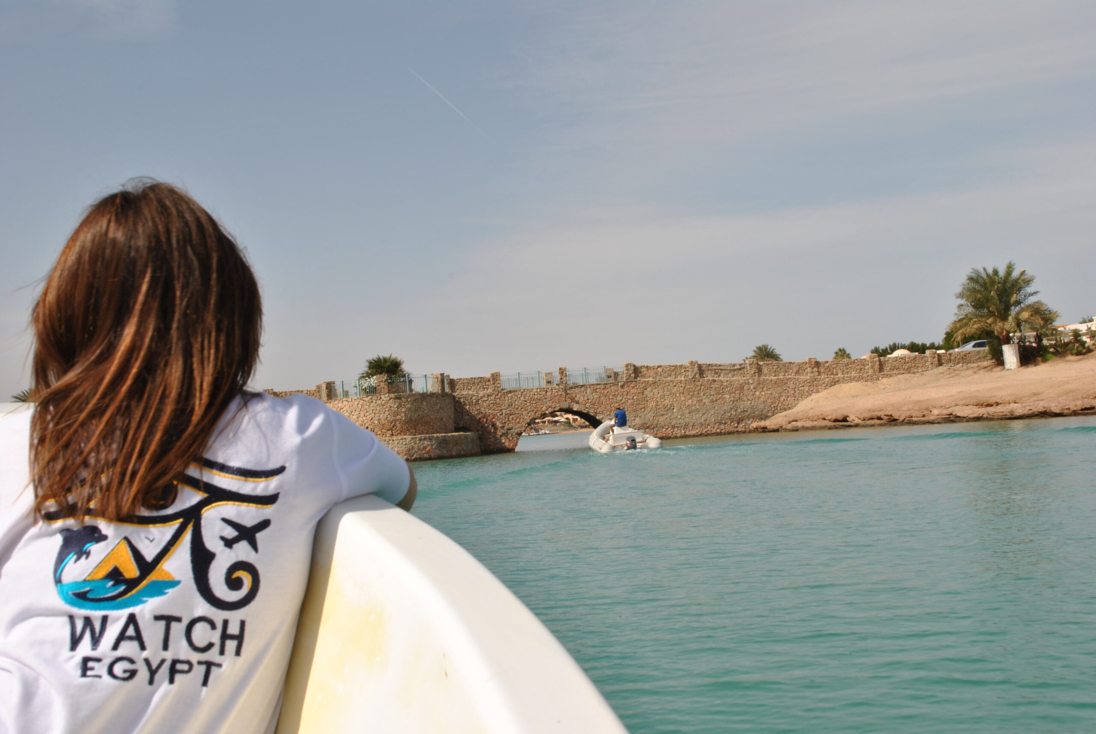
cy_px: 367
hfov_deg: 46.3
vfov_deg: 32.0
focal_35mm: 42
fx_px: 1280
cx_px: 548
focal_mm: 28
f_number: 5.6
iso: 125
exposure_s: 1/125
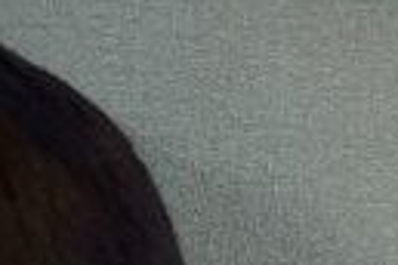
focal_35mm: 233
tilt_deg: -22.2
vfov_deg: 5.4
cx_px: -228
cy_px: 940
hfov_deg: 8.6
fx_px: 2576
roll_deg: -2.2
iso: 50
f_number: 1.8
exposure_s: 1/50
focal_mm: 3
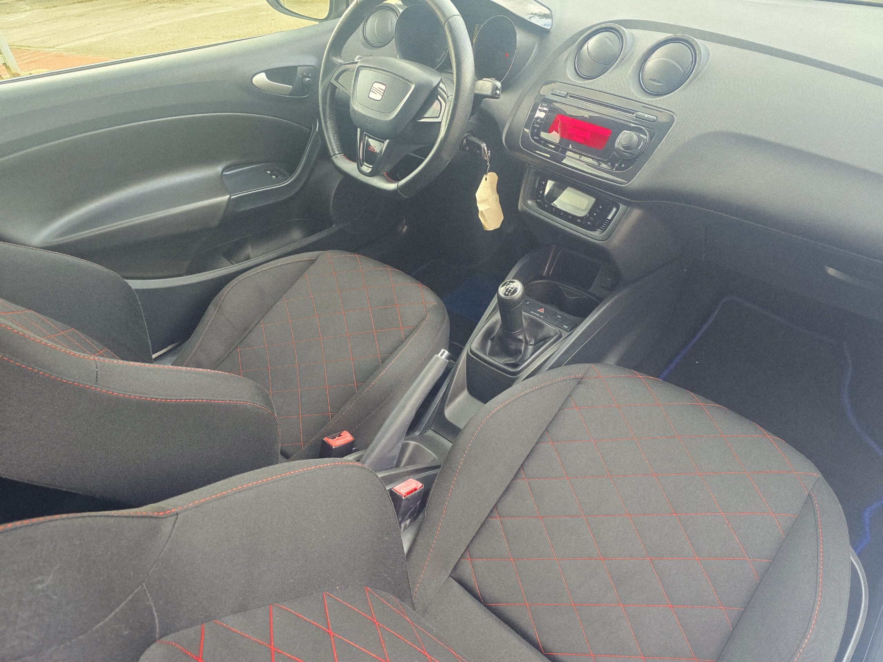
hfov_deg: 73.9
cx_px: 442
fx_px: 587
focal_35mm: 23
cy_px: 331
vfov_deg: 58.9
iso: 125
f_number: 1.7
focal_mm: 6.3
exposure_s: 1/180
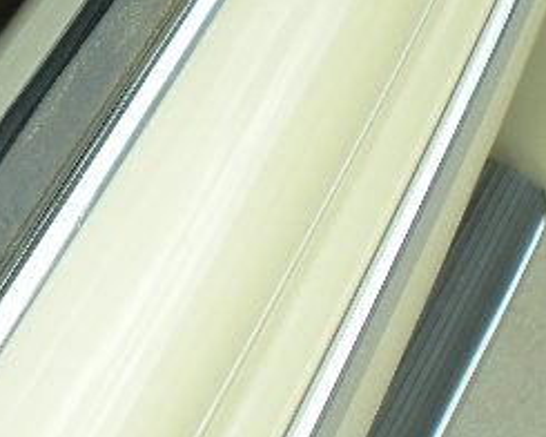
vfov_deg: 13.7
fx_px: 1810
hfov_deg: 16.9
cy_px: 100
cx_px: 53
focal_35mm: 112
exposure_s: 1/194
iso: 64
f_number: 4.9
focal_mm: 7.4
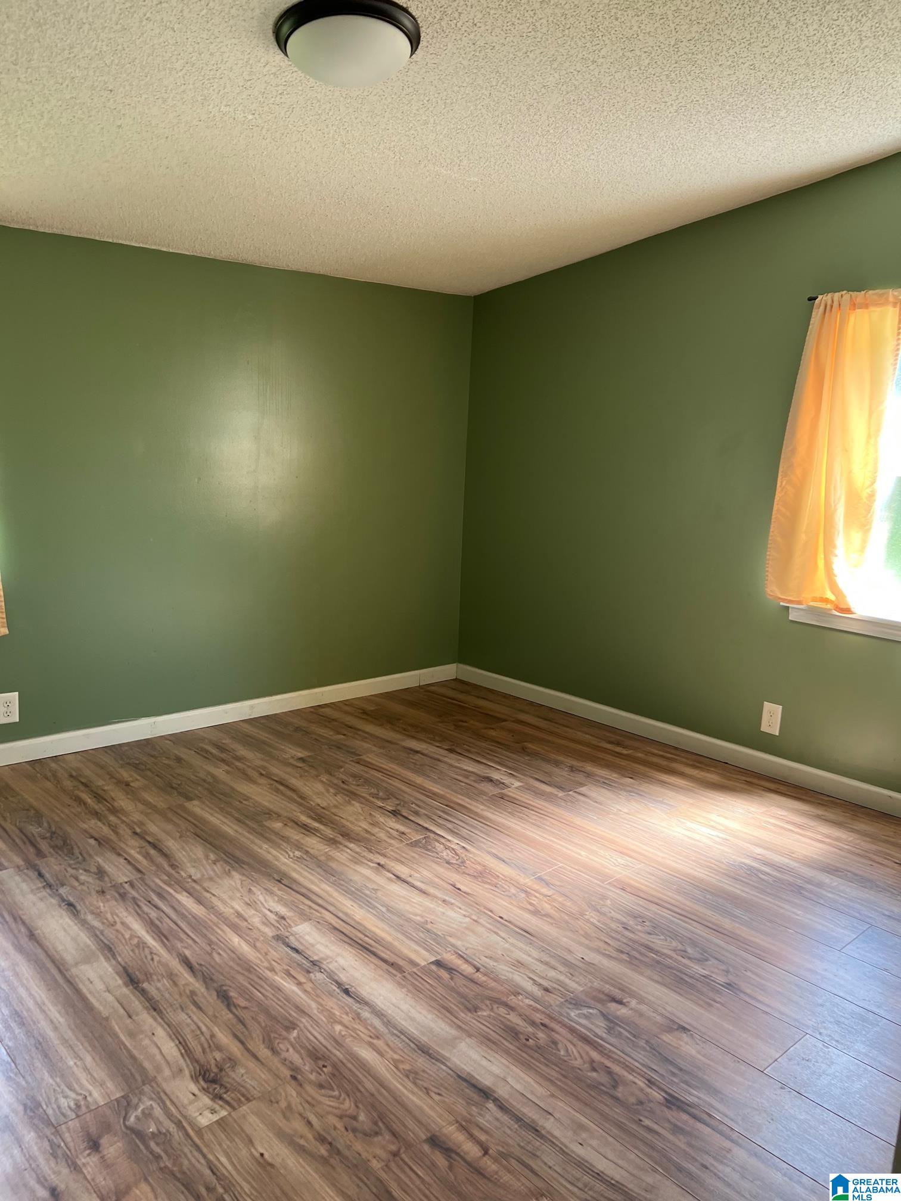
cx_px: 450
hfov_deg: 53.1
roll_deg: +0.6
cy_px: 600
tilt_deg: -5.3
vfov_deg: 67.3
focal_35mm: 26
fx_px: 902
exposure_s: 1/121
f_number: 1.5
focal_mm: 5.7
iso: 125
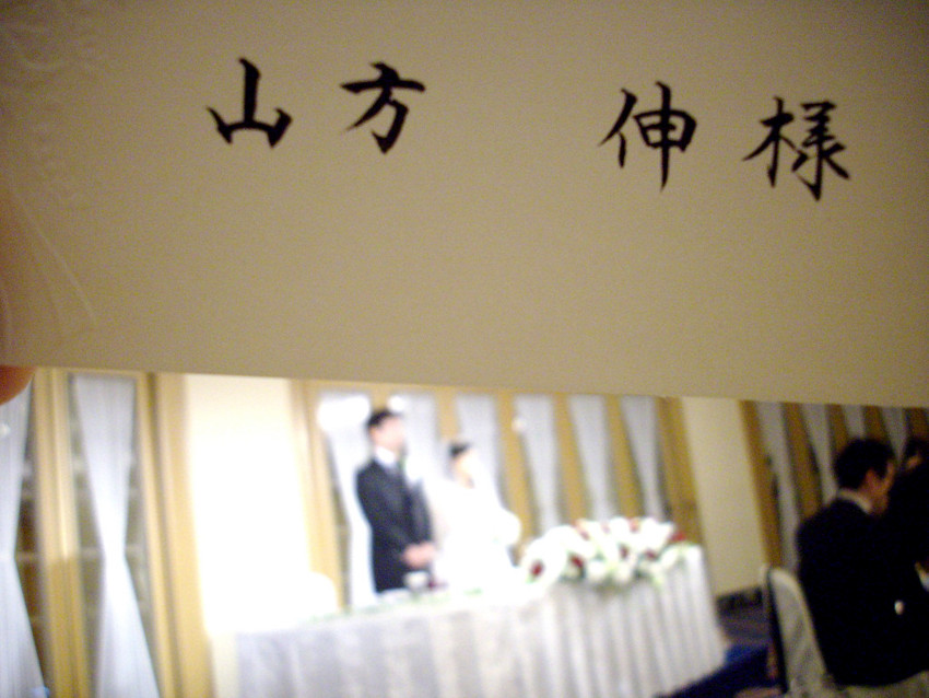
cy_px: 349
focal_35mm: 37
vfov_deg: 38.7
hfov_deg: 50.1
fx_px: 993
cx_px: 464
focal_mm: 6.2
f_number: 2.8
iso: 400
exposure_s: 1/50
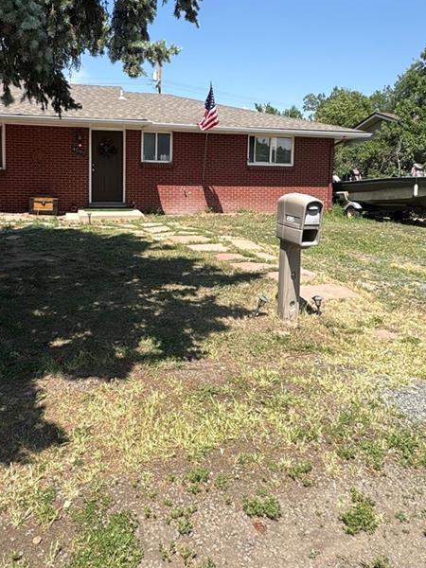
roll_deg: -0.3
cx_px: 176
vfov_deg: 62.6
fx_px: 459
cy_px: 214
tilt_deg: -3.3
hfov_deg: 49.5
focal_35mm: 28
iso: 40
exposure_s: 1/1178
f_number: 2.2
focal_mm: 2.22
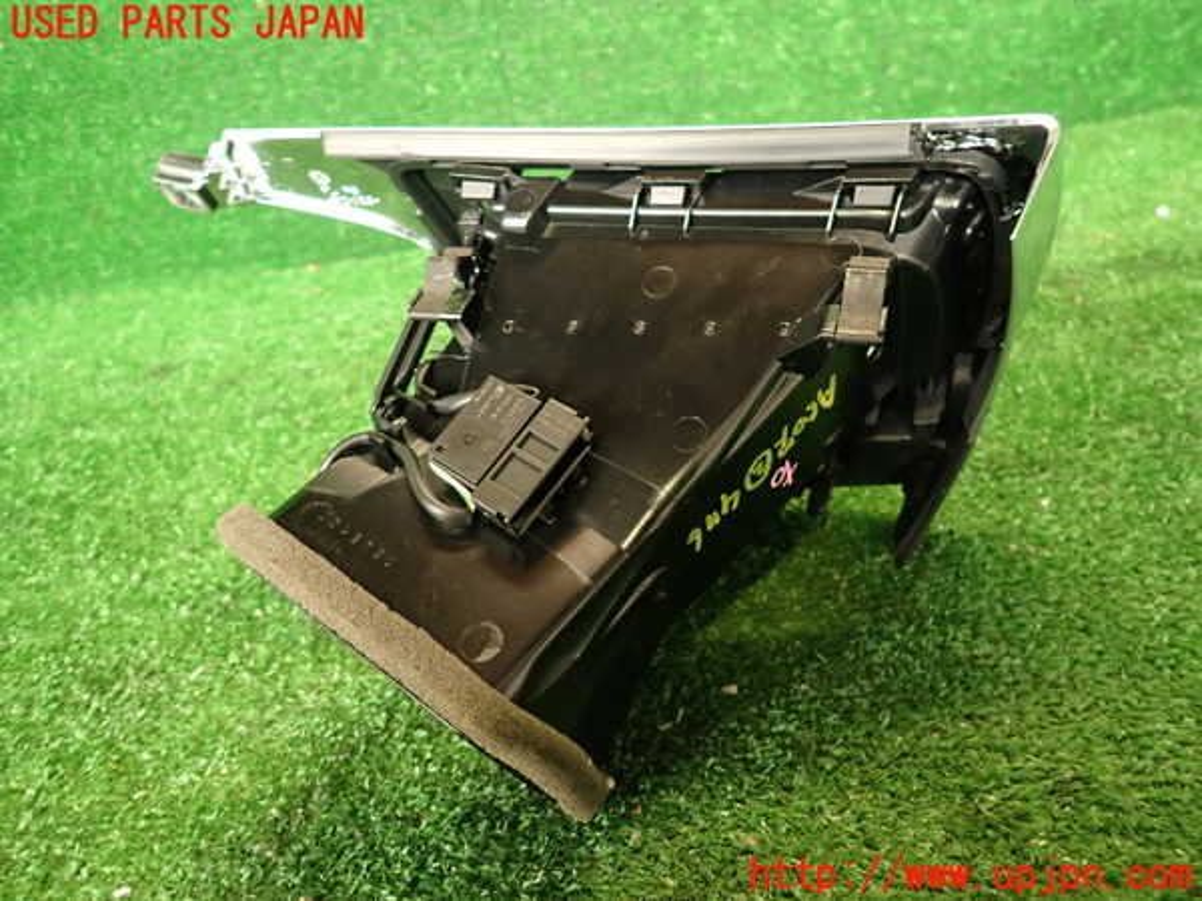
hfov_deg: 69.4
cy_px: 450
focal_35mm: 25
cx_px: 601
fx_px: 868
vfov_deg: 54.9
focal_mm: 4.5
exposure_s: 1/30
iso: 250
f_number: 2
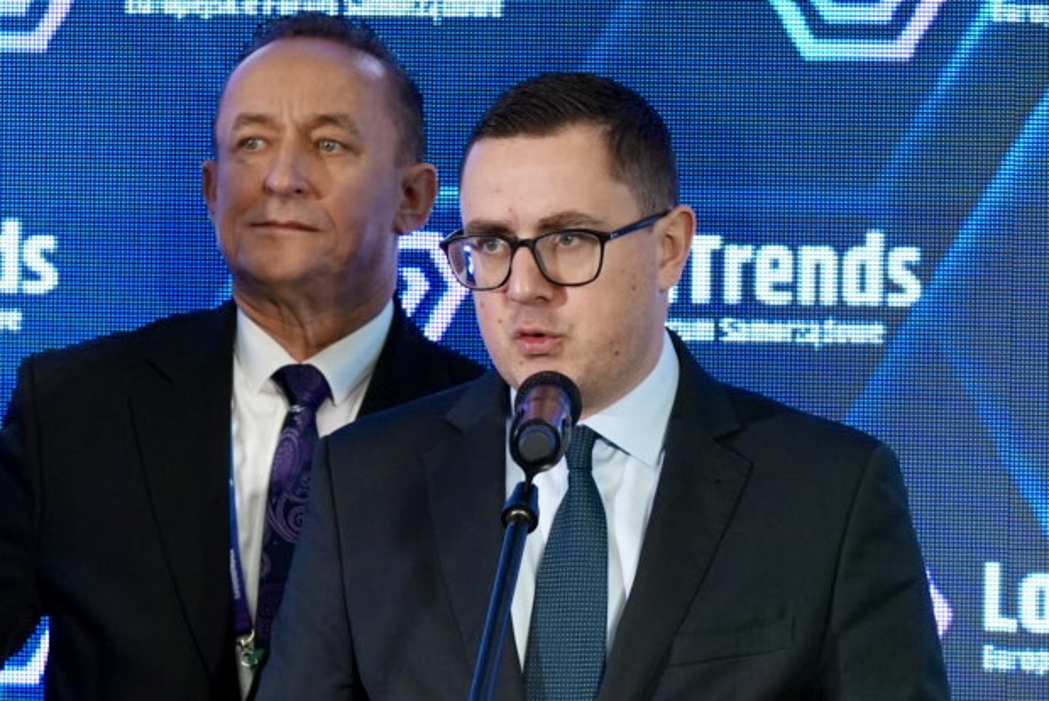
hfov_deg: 19.4
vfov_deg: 13.1
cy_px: 350
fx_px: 3061
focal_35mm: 105
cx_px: 524
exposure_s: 1/100
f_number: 5
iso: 640
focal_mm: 105
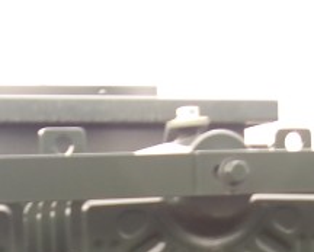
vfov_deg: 11.2
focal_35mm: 122
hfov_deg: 15.7
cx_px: 64
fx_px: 1134
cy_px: 536
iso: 100
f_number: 3
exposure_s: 1/87
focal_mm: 4.9
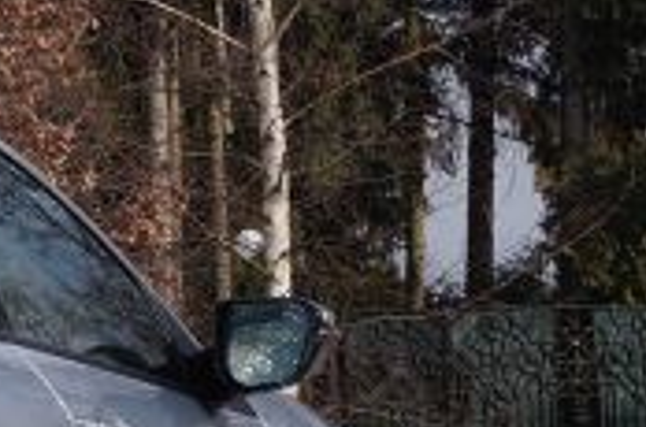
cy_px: 61
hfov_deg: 7.9
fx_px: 4420
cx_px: -713
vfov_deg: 5.5
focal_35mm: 247
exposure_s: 1/125
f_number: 13
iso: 100
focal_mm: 28
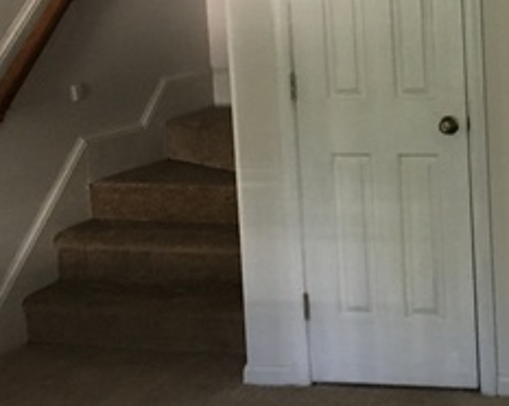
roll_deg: -1.3
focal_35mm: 81
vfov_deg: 18.8
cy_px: 124
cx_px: 582
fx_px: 1219
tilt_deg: -6.4
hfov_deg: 22.1
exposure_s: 1/30
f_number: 2.2
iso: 125
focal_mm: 4.15
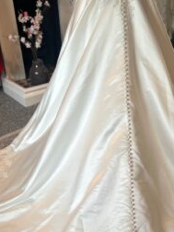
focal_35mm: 44
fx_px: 295
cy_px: 162
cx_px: 121
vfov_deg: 42.2
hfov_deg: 32.5
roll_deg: -2.6
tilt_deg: -36.3
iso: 40
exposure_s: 1/246
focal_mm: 5.7
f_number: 1.5
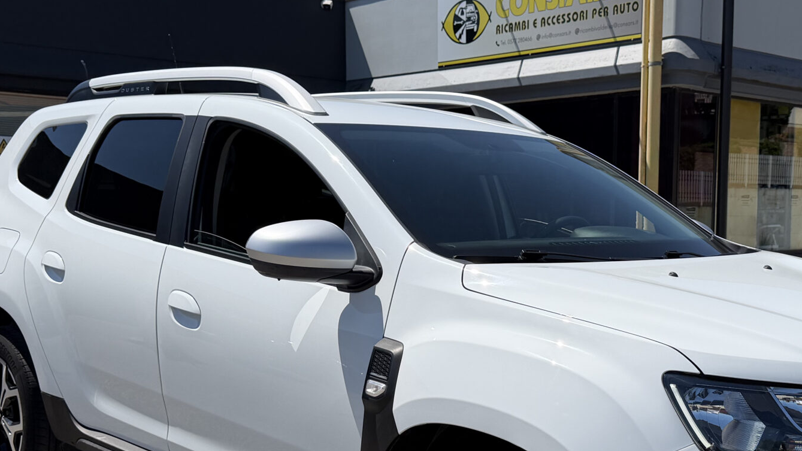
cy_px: 338
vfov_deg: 23.7
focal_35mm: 50
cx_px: 507
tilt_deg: -7.3
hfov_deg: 41.0
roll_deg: +0.4
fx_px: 1063
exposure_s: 1/7353
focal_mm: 6.76
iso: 80
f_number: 1.78
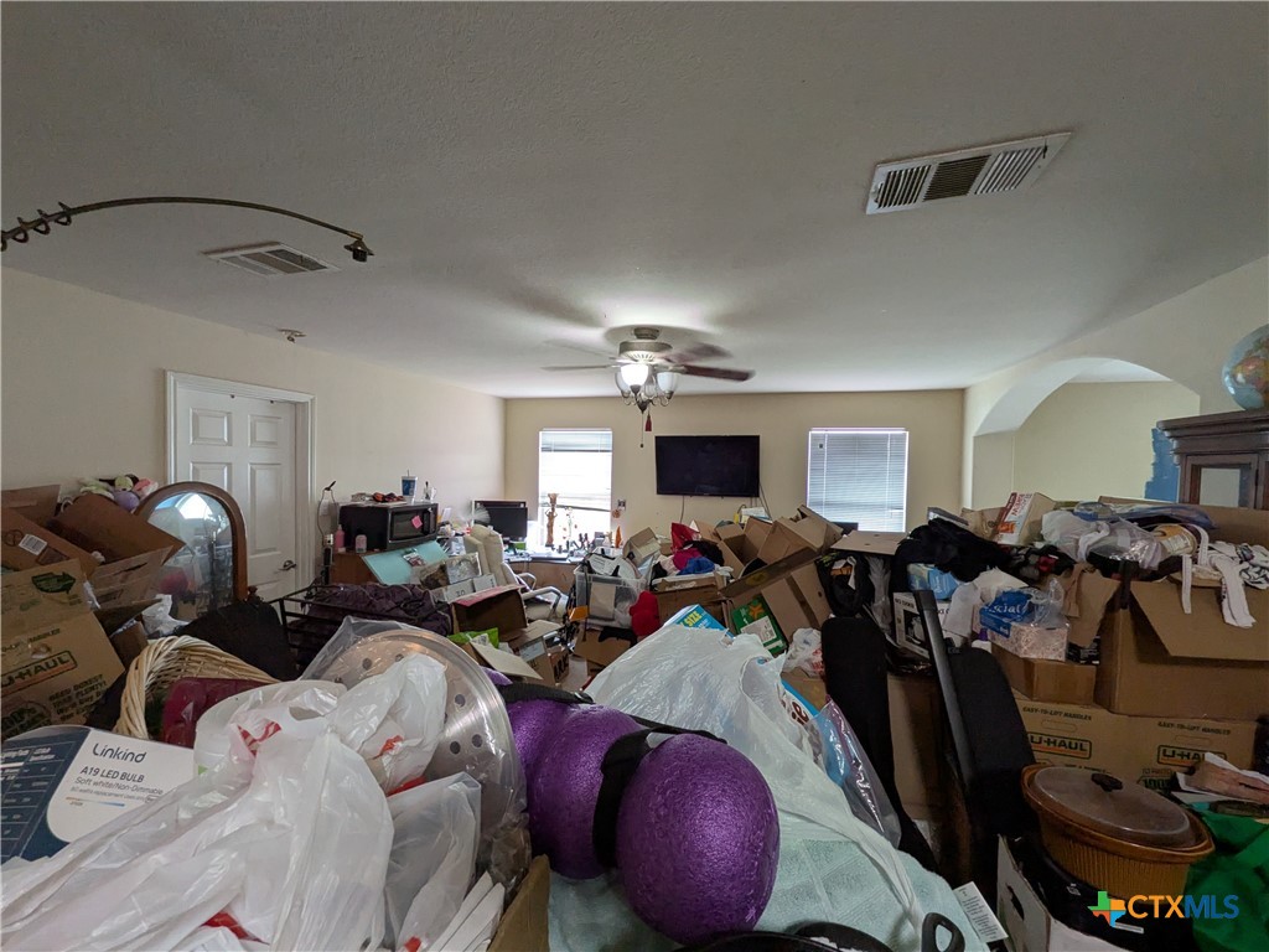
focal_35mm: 14
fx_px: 513
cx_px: 634
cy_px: 476
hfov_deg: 102.1
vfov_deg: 85.7
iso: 156
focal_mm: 1.85
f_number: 2.2
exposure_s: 1/60
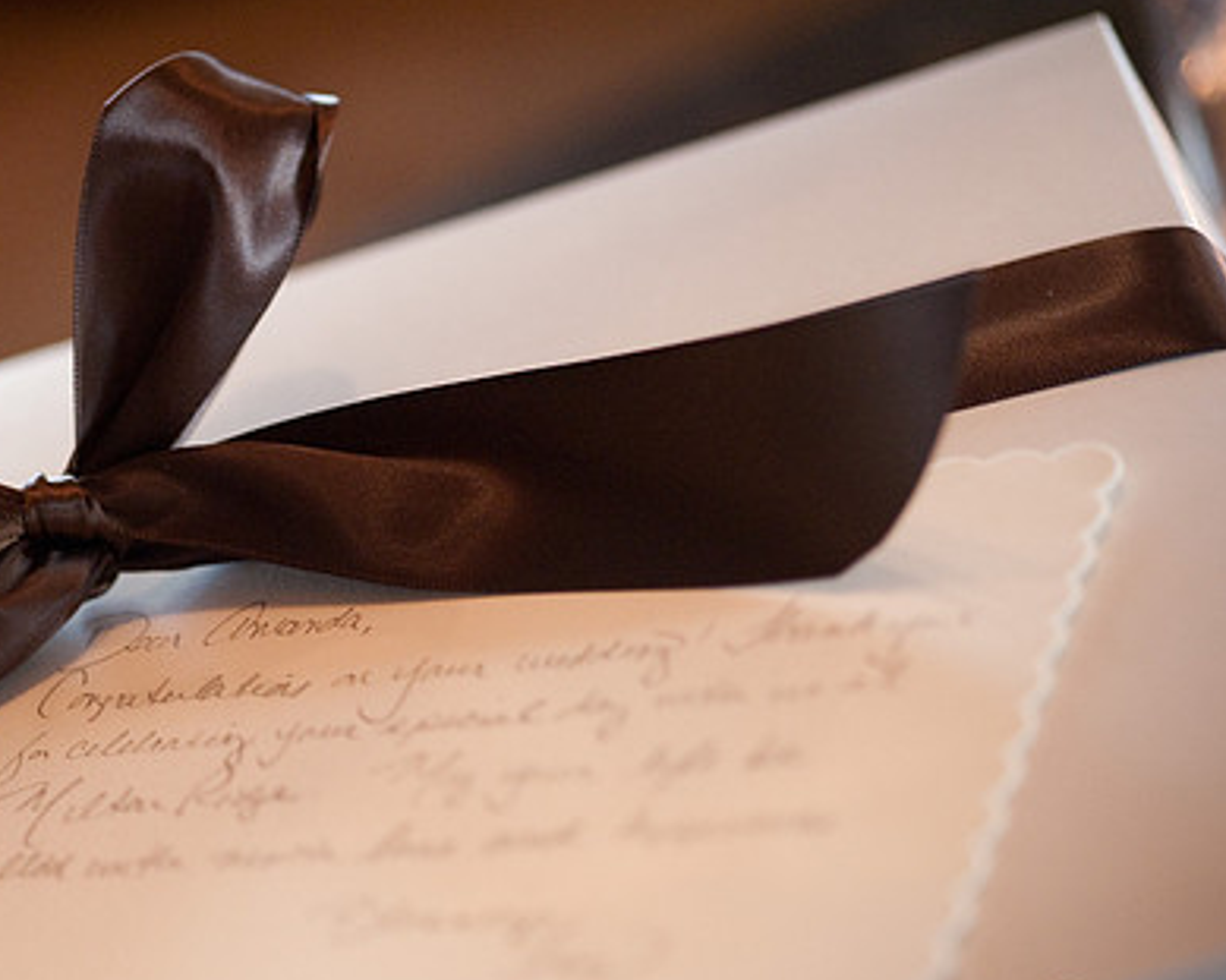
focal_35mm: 147
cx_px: 337
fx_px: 5333
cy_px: 592
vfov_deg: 10.5
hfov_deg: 13.1
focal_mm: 105
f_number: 2.8
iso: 640
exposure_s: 1/100
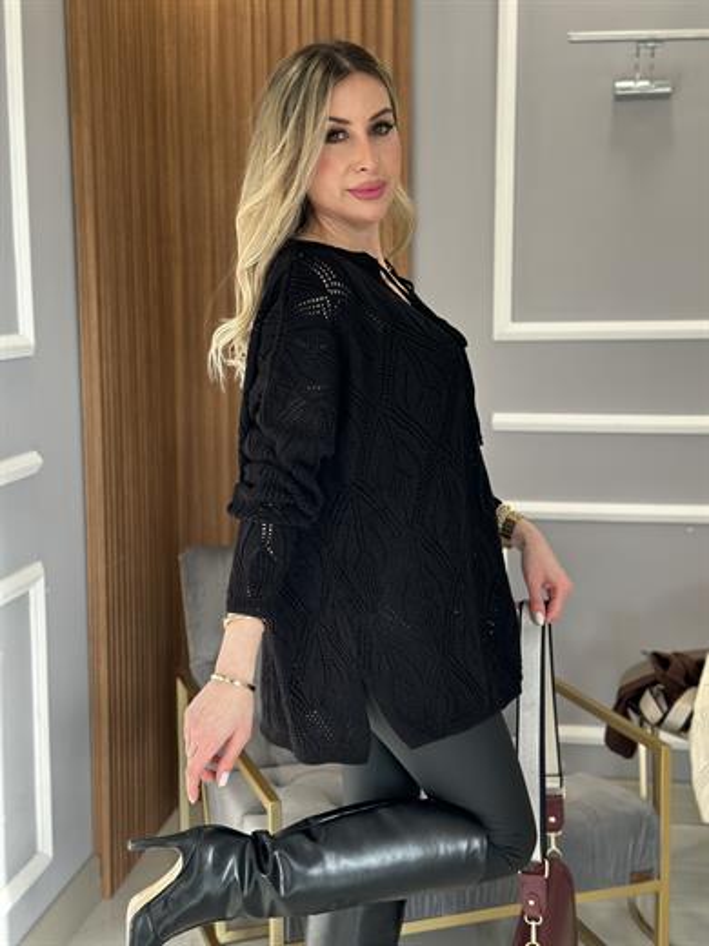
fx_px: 1311
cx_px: 354
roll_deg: -0.1
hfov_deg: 30.3
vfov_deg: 39.7
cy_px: 473
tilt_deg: -7.9
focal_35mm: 48
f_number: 1.78
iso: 100
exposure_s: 1/171
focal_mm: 6.86
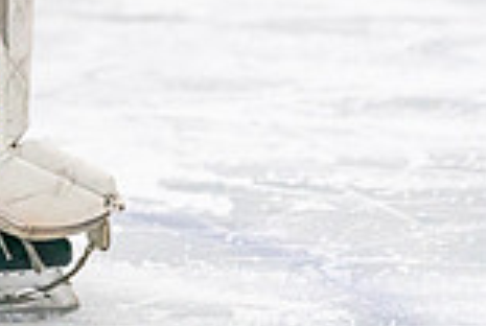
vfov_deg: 2.2
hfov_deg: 3.4
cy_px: -271
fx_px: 8291
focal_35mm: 613
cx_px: 60
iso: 3200
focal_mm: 164
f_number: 2.8
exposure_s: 1/1250
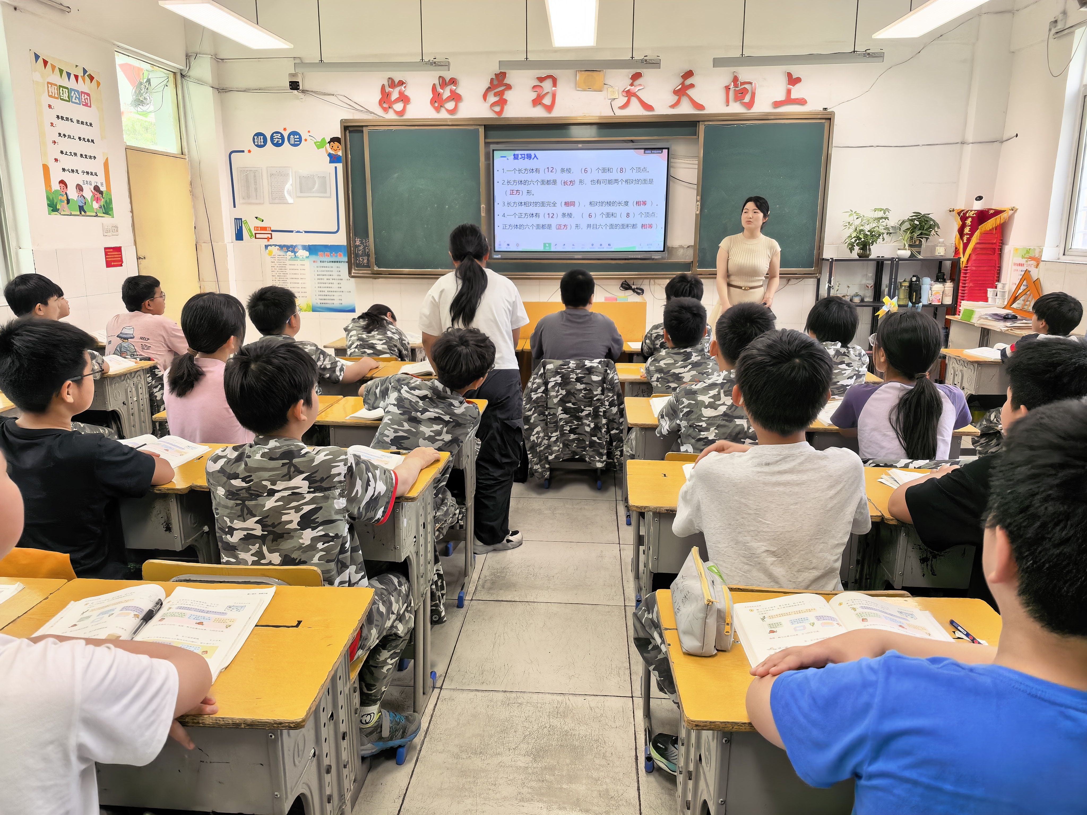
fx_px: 754
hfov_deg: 71.6
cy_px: 408
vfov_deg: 56.8
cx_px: 544
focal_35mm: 24
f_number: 1.4
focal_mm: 5.75
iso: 50
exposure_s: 1/194
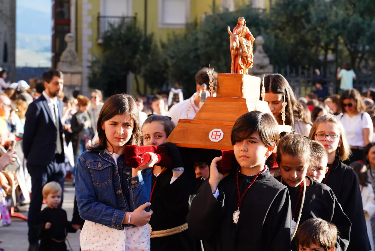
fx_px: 1094
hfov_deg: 19.4
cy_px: 126
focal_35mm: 105
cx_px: 188
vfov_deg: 13.1
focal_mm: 105
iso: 800
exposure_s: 1/400
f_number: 7.1
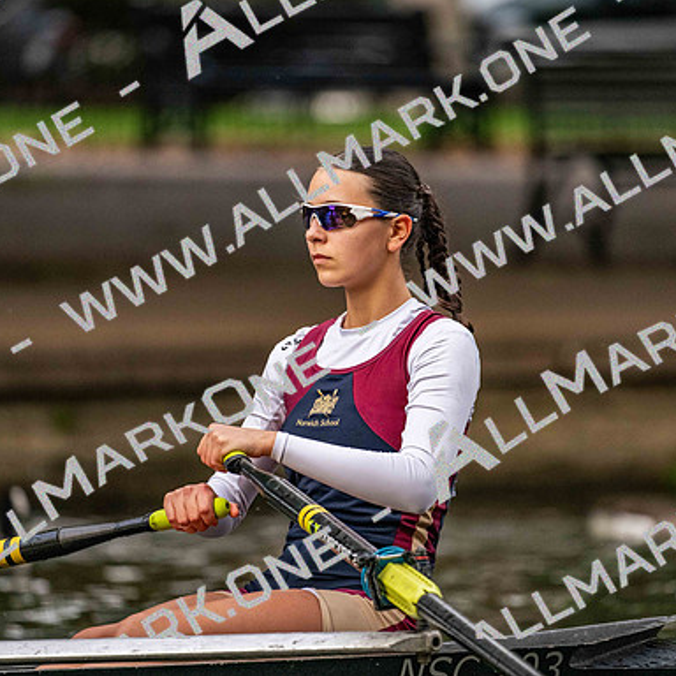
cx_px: 278
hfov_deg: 3.4
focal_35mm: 513
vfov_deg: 3.4
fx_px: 11334
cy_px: 337
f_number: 4.5
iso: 3200
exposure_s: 1/2500
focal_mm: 400
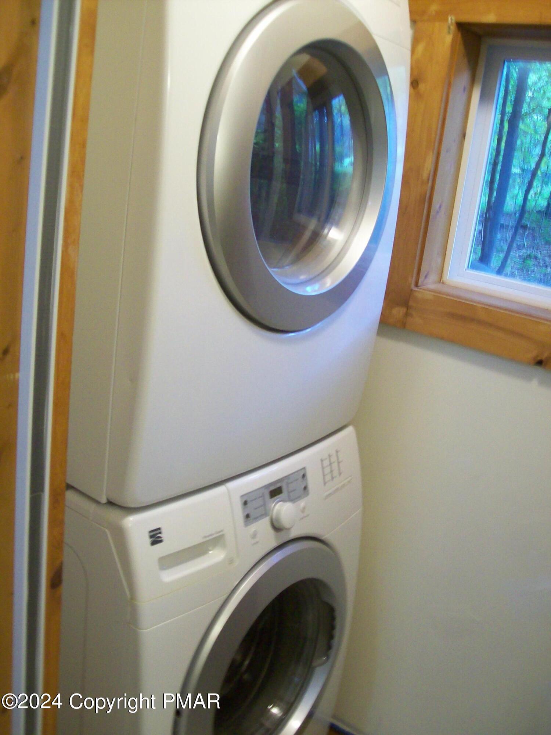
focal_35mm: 36
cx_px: 276
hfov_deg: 39.7
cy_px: 368
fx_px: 764
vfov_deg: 51.4
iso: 160
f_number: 2.7
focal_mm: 6
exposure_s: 1/12.9
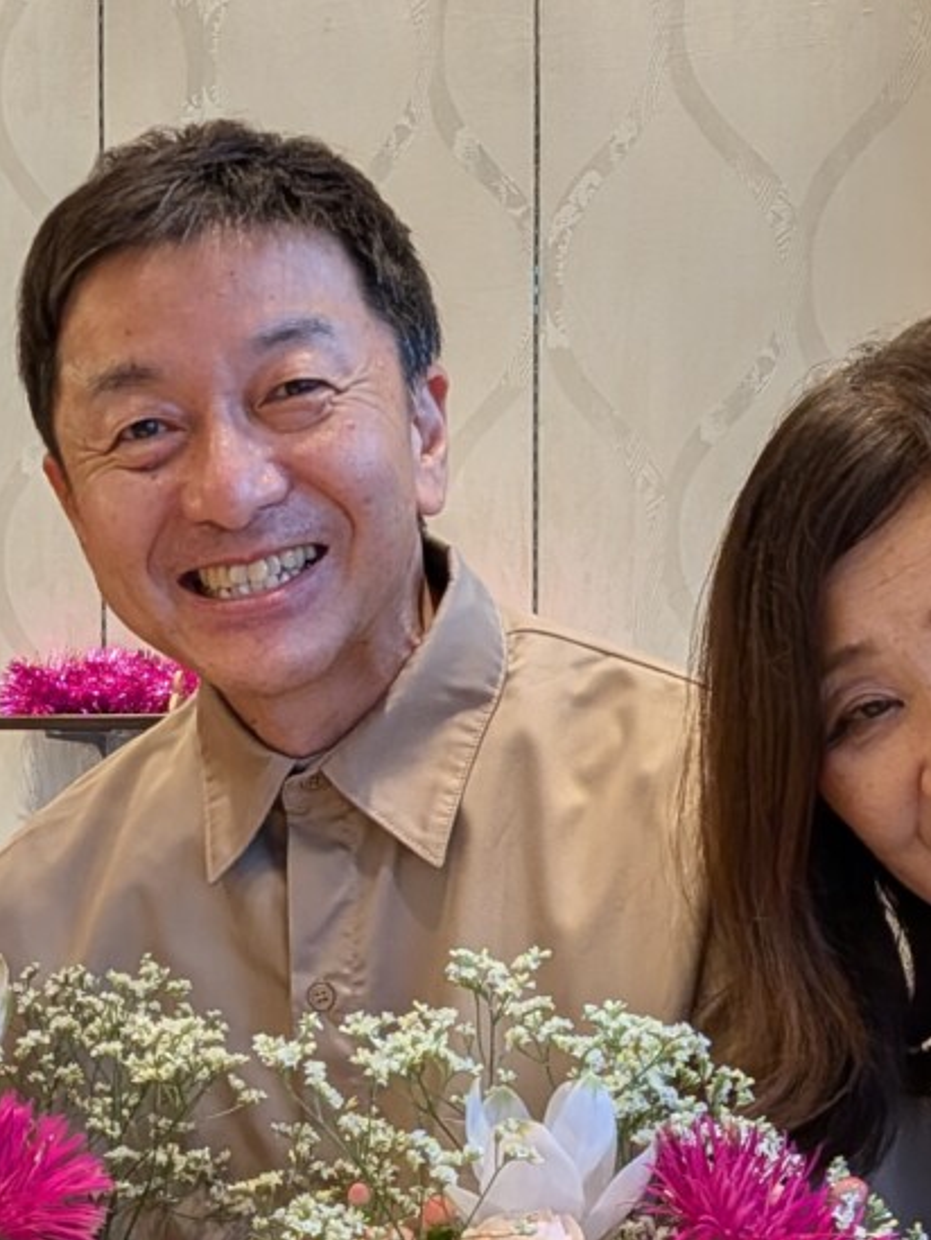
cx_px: 87
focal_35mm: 83
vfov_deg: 23.5
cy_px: 786
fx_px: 2975
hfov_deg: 17.5
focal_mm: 4.53
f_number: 1.7
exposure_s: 1/100
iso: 79
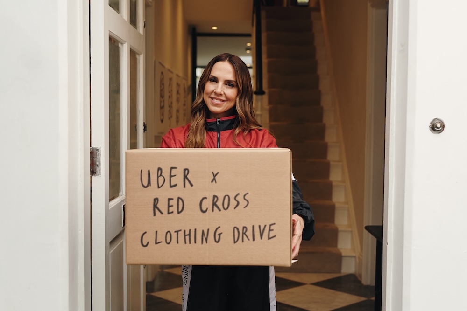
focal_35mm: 50
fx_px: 649
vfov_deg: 27.0
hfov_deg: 39.6
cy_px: 156
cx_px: 234
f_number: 4
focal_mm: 50
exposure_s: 1/320
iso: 800
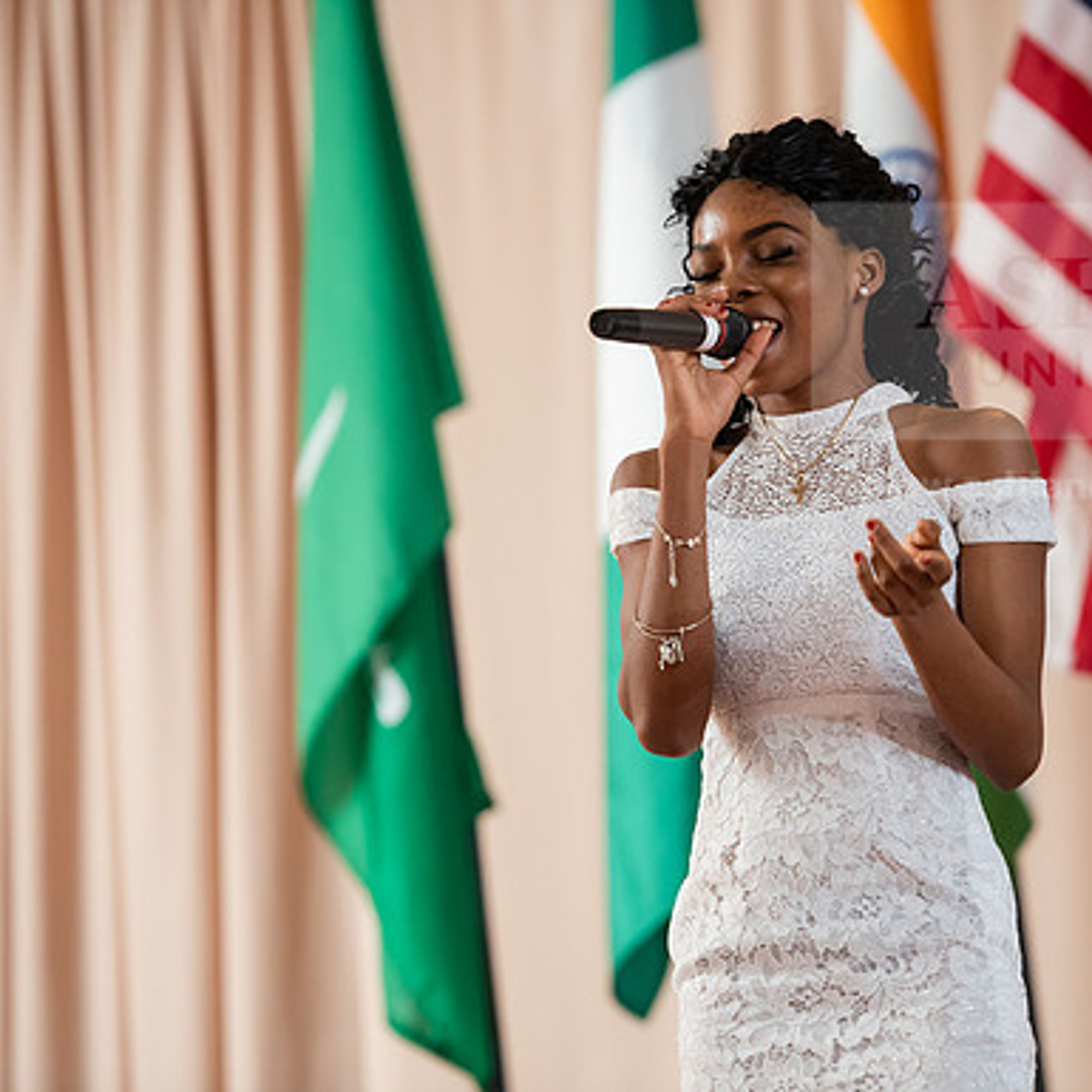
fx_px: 7317
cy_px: 546
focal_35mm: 205
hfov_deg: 8.5
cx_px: 726
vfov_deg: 8.5
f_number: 3.2
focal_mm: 160
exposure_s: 1/200
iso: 2000
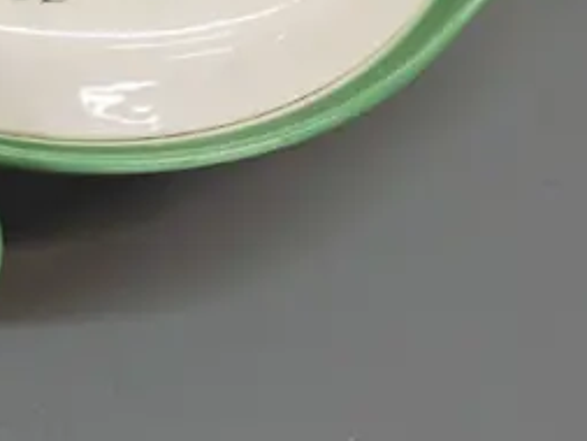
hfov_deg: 10.8
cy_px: -172
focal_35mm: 170
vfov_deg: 8.6
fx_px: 2884
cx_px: -485
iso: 2000
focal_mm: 21
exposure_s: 1/160
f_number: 6.3
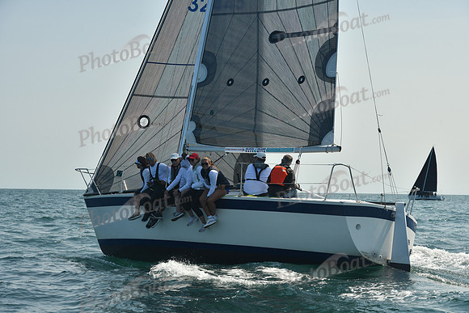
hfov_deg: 28.8
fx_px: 912
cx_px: 234
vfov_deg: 19.5
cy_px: 156
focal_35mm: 70
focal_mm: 70
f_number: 8
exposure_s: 1/640
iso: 320
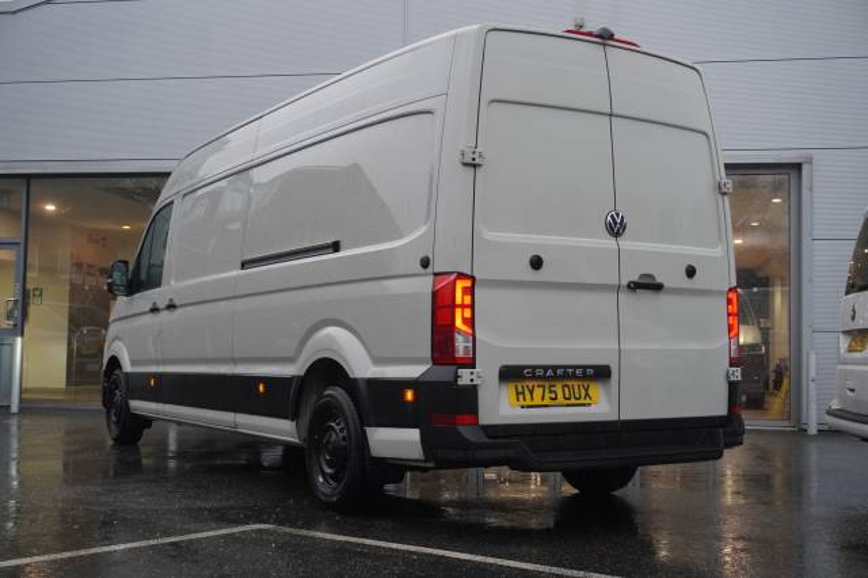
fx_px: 1048
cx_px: 434
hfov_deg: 45.0
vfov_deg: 30.8
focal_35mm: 44
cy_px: 289
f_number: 5.6
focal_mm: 29
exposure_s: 1/60
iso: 640
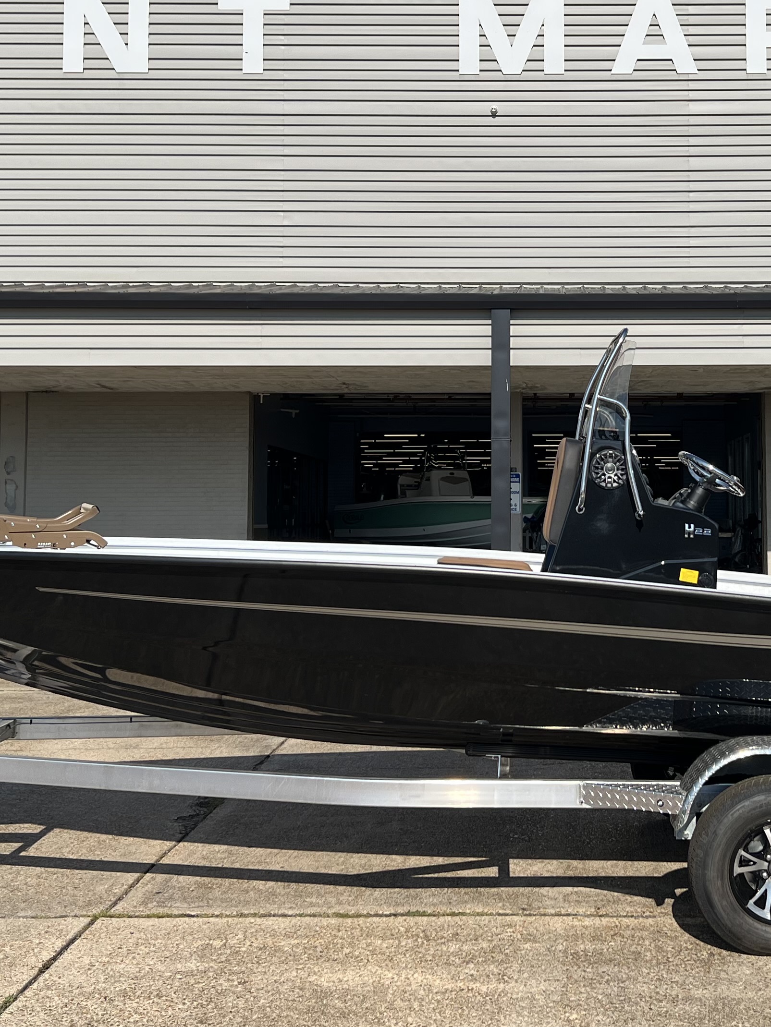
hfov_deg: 29.3
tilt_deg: +3.9
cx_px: 553
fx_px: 1455
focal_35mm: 49
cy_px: 410
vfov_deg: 38.7
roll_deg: +1.1
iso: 50
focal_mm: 5.7
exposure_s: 1/4444
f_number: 1.5
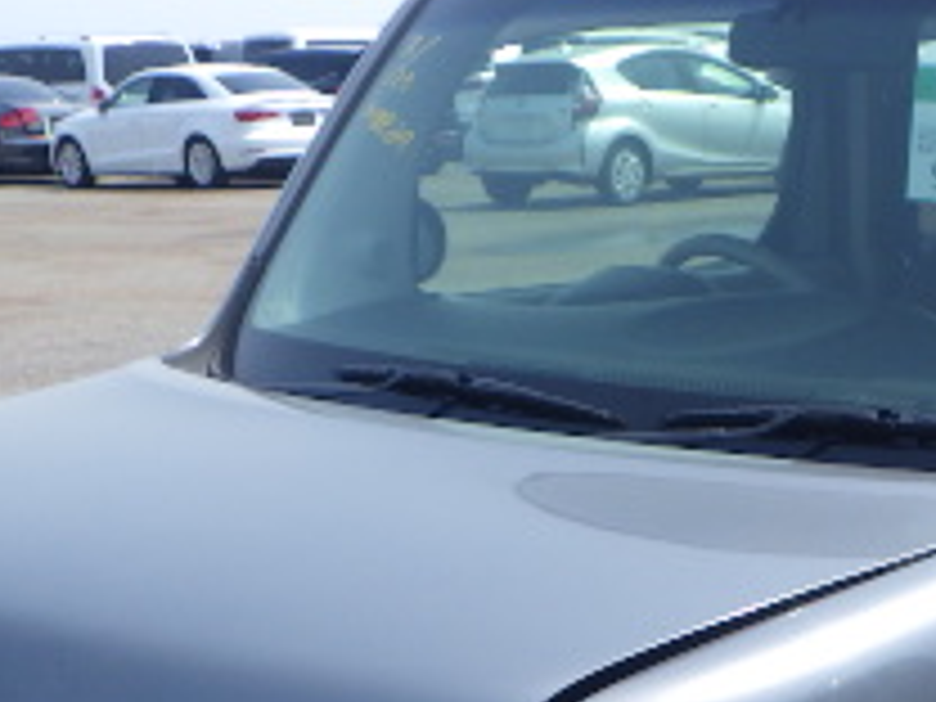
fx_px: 2325
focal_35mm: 86
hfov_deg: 22.2
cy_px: 792
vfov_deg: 16.6
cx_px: 846
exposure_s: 1/640
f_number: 4.2
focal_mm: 5
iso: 125
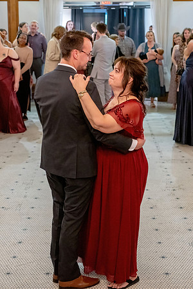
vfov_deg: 54.4
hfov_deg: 37.9
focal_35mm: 35
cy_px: 144
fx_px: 281
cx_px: 96
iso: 3200
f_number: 2.8
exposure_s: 1/30
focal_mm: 35
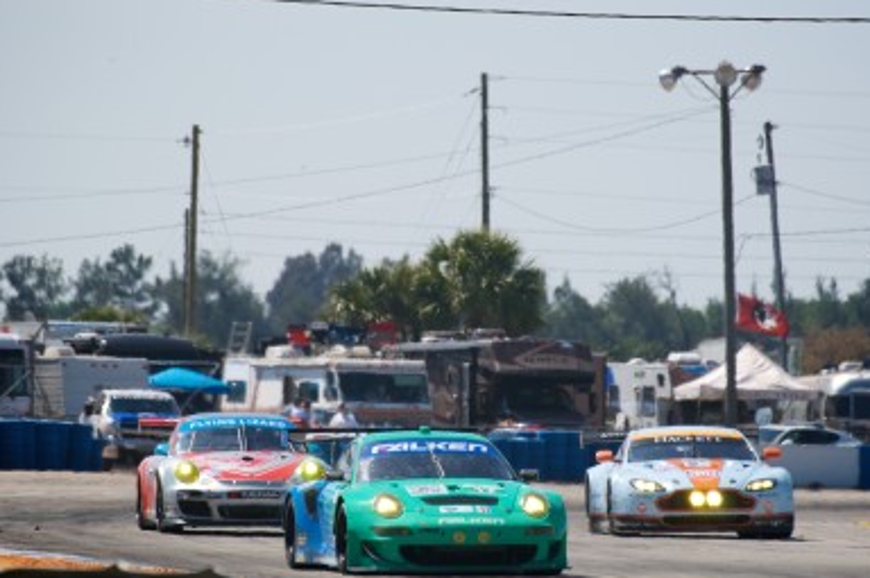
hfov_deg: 4.2
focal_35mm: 495
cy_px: 313
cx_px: 471
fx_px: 11947
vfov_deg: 2.8
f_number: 8
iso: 320
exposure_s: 1/1250
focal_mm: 300
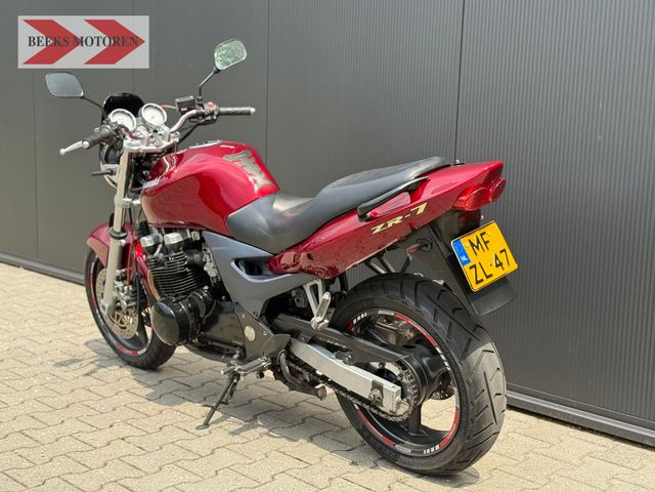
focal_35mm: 48
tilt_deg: -8.0
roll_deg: -1.4
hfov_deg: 39.7
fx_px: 908
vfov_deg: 30.3
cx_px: 328
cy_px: 246
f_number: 1.78
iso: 100
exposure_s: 1/1330
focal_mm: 6.76
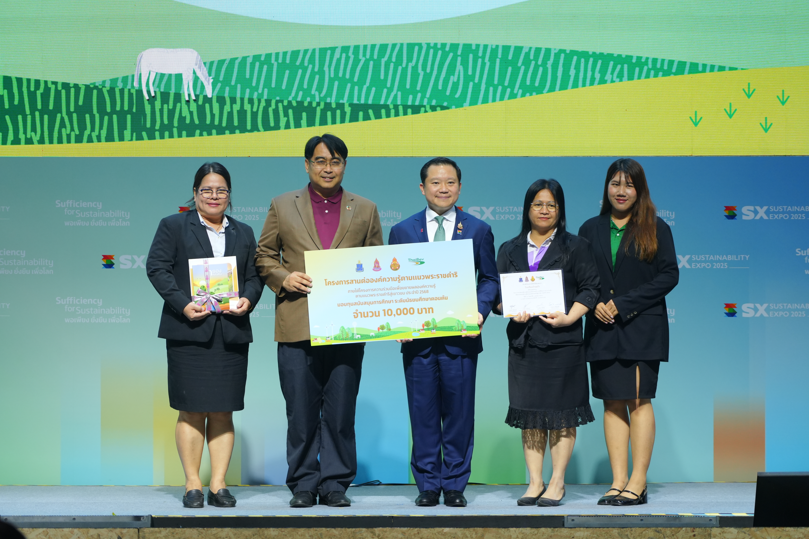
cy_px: 270
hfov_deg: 12.8
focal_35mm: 161
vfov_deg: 8.5
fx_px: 3618
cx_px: 404
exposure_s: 1/400
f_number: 4
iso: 1600
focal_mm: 161
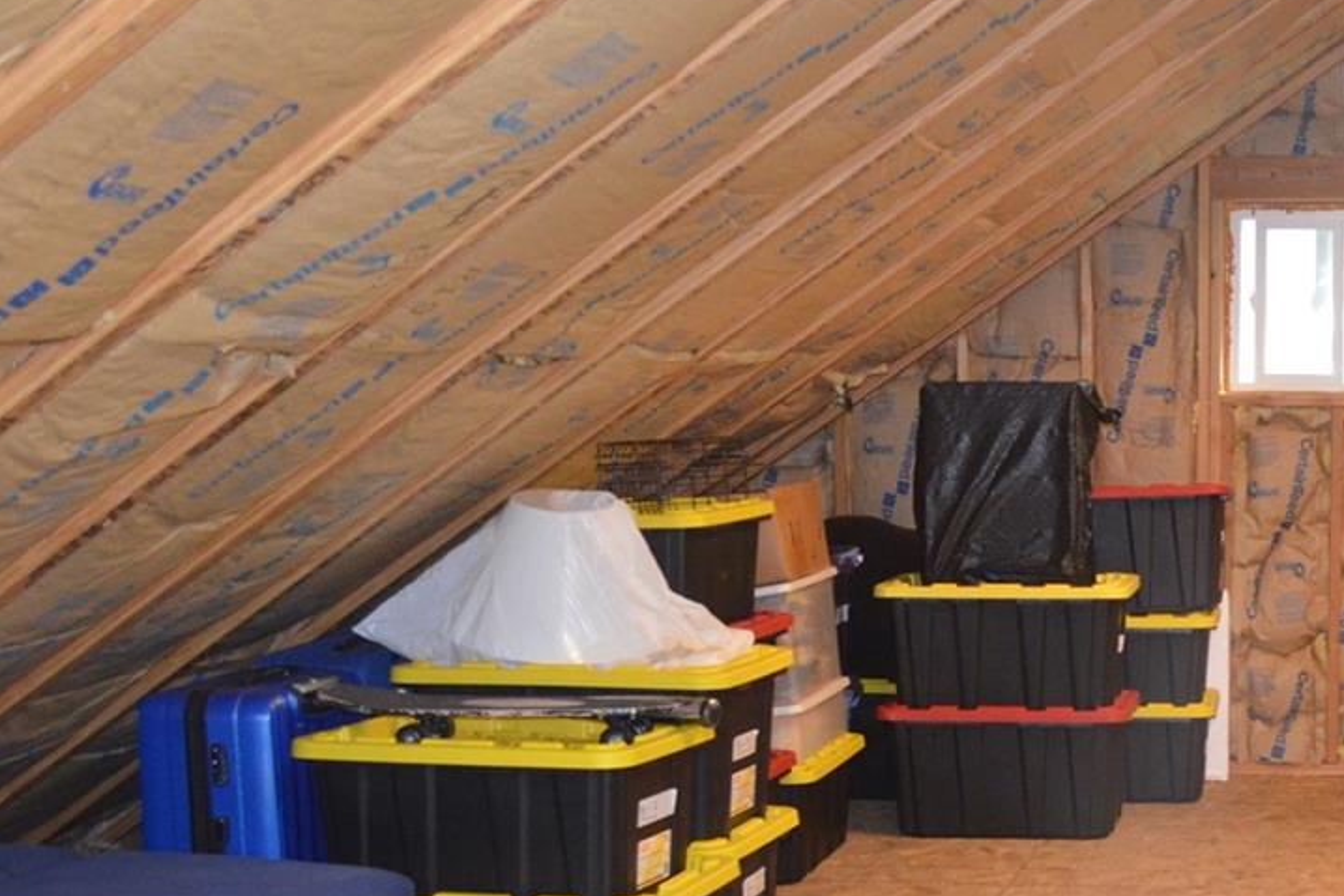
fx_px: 2240
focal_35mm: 60
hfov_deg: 31.5
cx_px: 1256
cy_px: 663
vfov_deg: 22.4
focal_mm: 18
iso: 2000
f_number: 3.5
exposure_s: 1/60
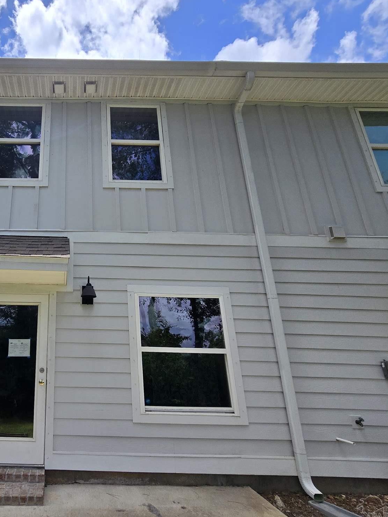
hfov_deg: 63.4
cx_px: 61
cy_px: 265
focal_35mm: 18
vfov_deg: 87.7
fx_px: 269
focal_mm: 2.2
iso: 50
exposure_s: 1/2384
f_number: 2.2
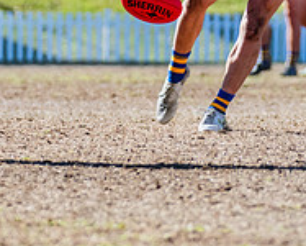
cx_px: 299
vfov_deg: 1.4
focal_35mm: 1074
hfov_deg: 1.8
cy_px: -39
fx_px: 9737
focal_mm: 360
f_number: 6.3
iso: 800
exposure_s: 1/1600
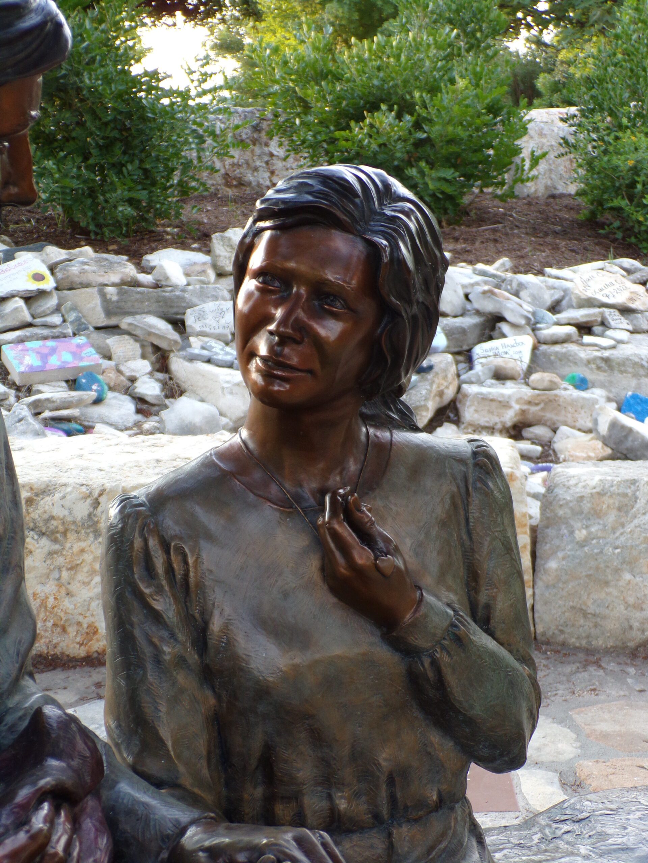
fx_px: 1398
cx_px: 324
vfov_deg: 34.3
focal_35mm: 56
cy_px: 432
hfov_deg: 26.1
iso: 80
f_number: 3.7
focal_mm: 10.1
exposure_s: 1/42
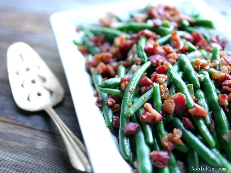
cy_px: 86
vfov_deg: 29.1
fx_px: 334
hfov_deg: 38.2
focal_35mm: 50
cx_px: 116
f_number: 1.6
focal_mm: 25
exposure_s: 1/125
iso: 100
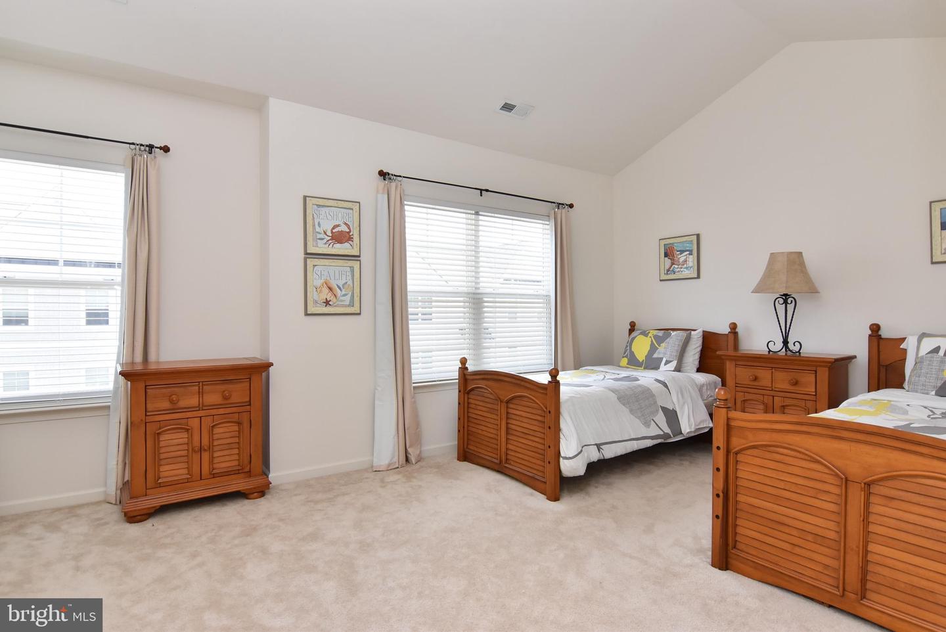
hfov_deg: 90.0
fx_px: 473
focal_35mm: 18
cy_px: 316
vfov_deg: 67.5
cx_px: 473
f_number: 8
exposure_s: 1/160
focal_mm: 12
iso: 800
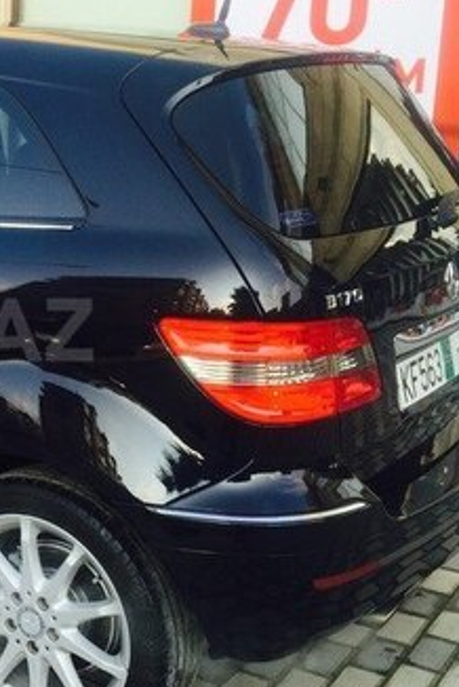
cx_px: -122
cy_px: 330
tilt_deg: -12.1
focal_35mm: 61
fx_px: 1164
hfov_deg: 20.5
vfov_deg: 32.8
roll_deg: -0.4
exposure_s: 1/425
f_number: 2.2
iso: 32
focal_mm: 4.15
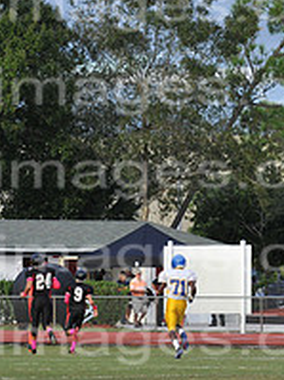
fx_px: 4150
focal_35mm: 379
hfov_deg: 3.9
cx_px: -32
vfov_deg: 5.2
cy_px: 300
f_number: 3.5
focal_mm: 135
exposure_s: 1/2000
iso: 800
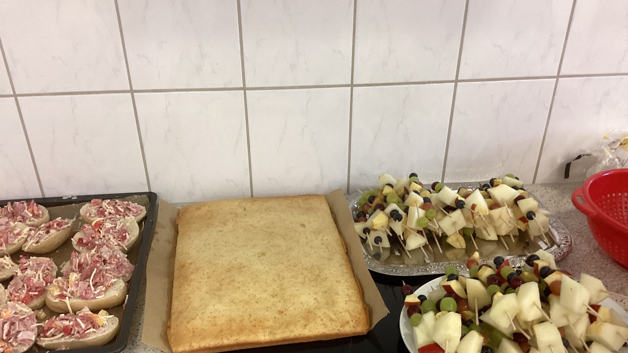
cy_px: 220
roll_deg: -2.8
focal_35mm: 34
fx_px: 566
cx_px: 314
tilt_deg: -31.5
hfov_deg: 58.0
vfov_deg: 34.5
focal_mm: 3.3
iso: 250
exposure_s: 1/60
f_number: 2.4
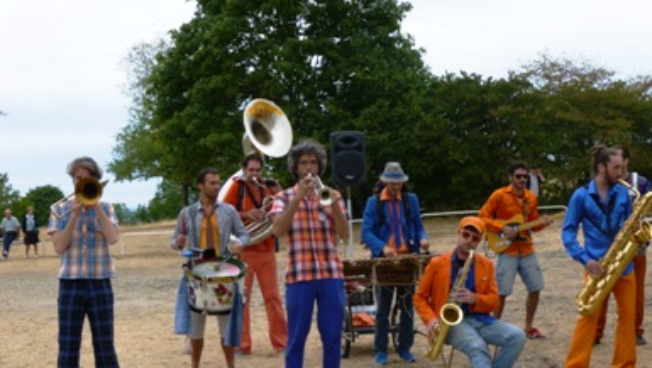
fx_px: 986
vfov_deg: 20.9
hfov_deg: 36.6
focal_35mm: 57
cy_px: 275
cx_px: 349
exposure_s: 1/500
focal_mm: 8
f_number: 3.9
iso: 100
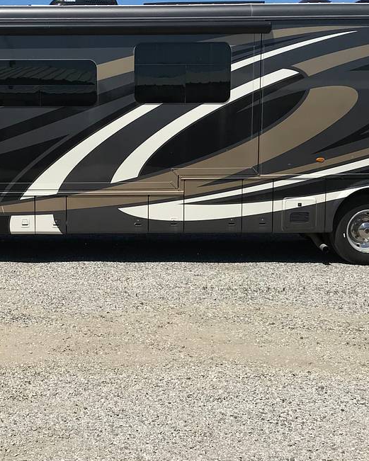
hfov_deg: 35.1
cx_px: 103
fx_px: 573
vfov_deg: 43.8
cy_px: 225
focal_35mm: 42
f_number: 1.8
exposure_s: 1/4167
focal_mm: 3.99
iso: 20
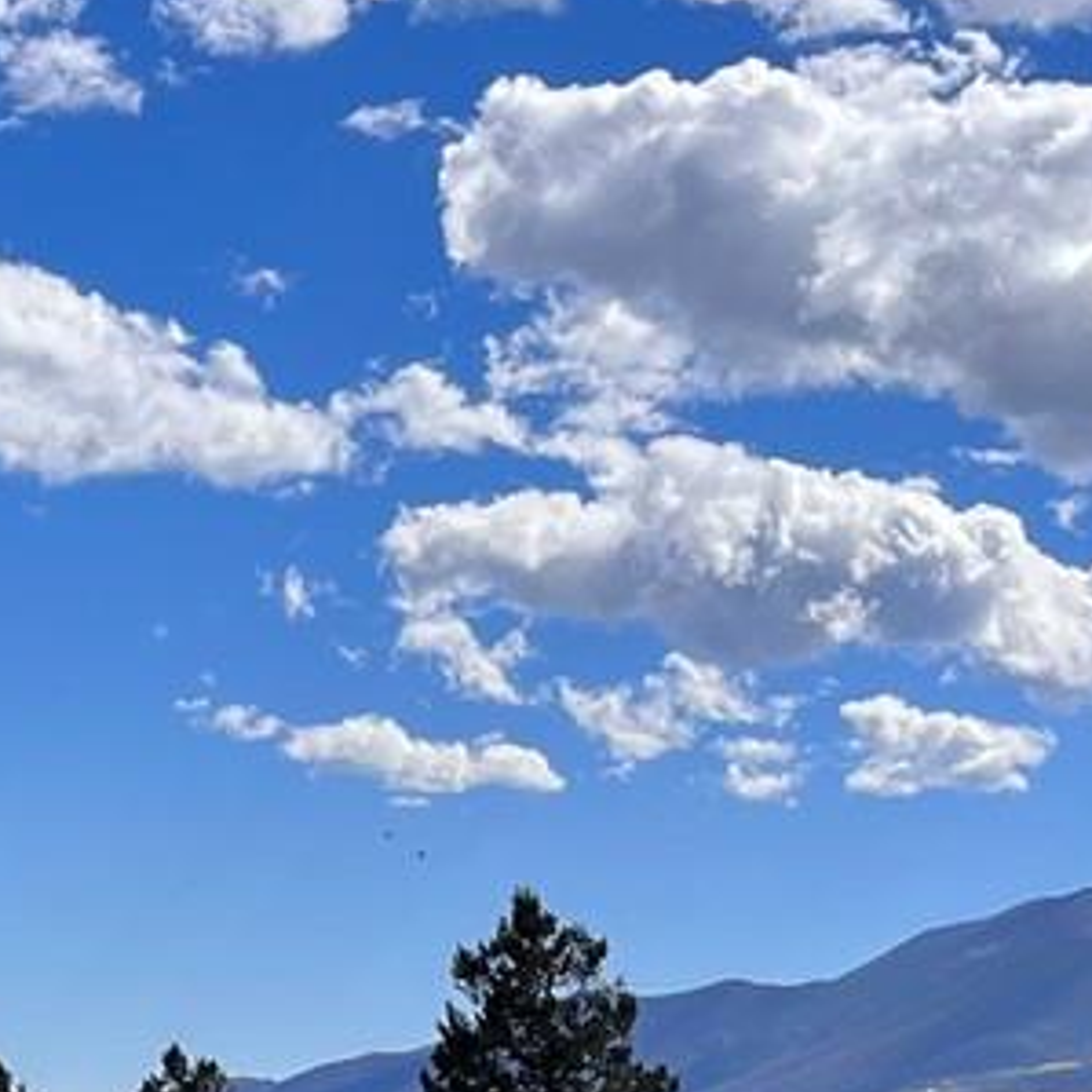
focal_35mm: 123
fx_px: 4390
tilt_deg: -3.6
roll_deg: -2.7
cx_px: -95
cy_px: 1318
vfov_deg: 13.8
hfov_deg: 13.9
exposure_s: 1/4149
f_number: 1.6
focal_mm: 5.1
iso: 50
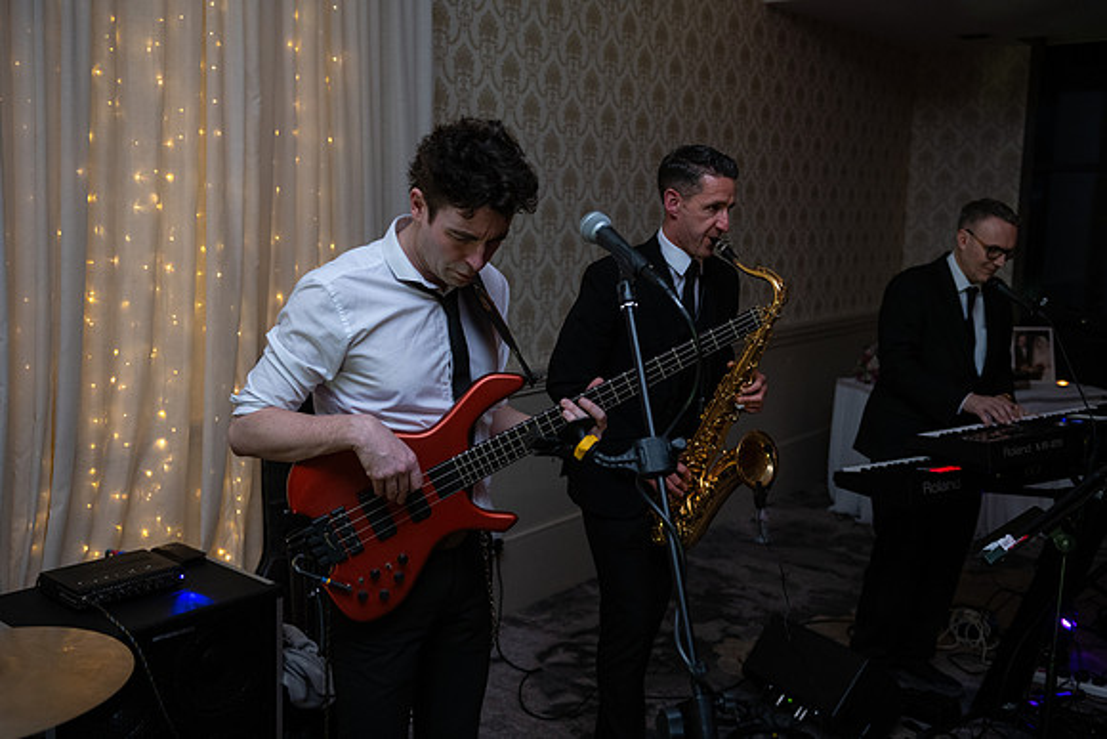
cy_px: 370
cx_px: 554
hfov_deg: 53.1
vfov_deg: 36.9
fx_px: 1107
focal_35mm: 36
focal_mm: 36
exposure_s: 1/160
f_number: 3.5
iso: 1000
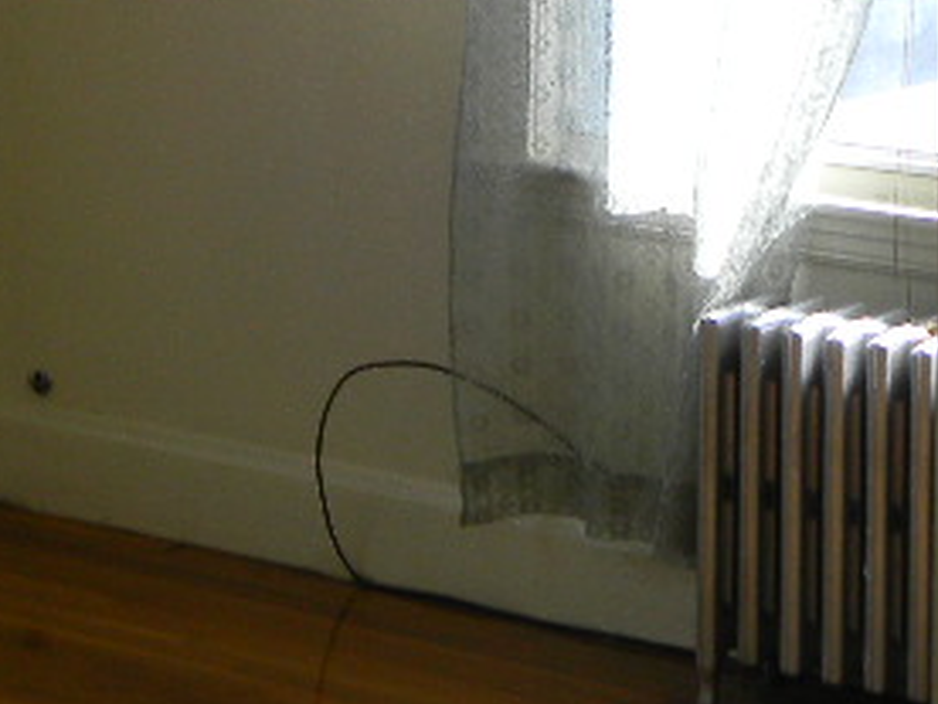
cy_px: -296
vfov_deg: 11.0
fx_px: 3523
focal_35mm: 130
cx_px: 357
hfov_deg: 15.2
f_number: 3.6
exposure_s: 1/73.8
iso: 80
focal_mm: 6.3
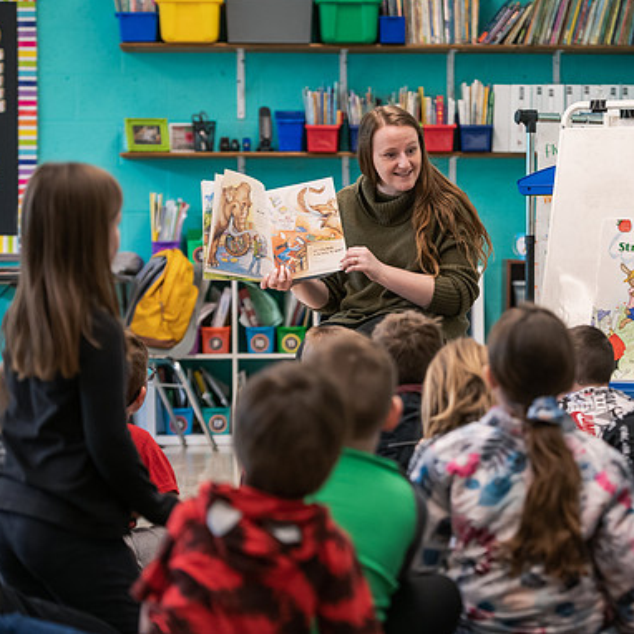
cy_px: 315
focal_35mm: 129
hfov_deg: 13.5
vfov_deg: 13.5
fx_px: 2673
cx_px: 445
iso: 1600
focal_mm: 100
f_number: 3.2
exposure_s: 1/200
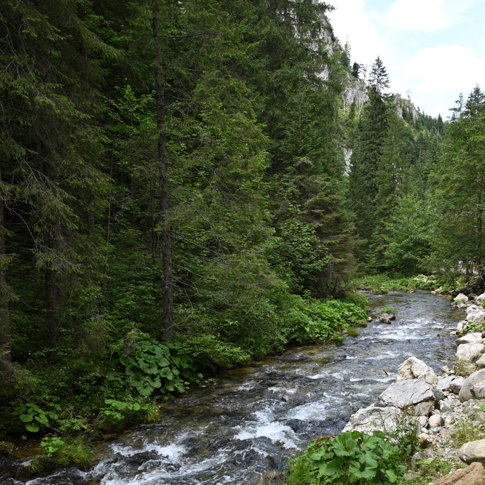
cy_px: 343
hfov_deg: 46.0
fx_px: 571
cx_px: 257
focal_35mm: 36
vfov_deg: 45.0
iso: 100
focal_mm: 24
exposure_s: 1/100
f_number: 5
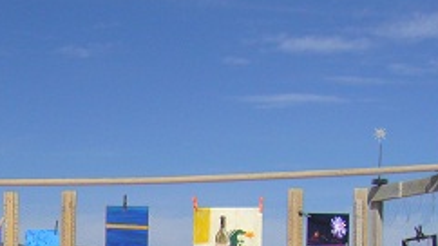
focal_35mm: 111
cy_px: 429
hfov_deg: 18.6
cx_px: -42
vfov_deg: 10.3
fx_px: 1289
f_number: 5.6
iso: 80
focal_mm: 5.8
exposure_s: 1/1000
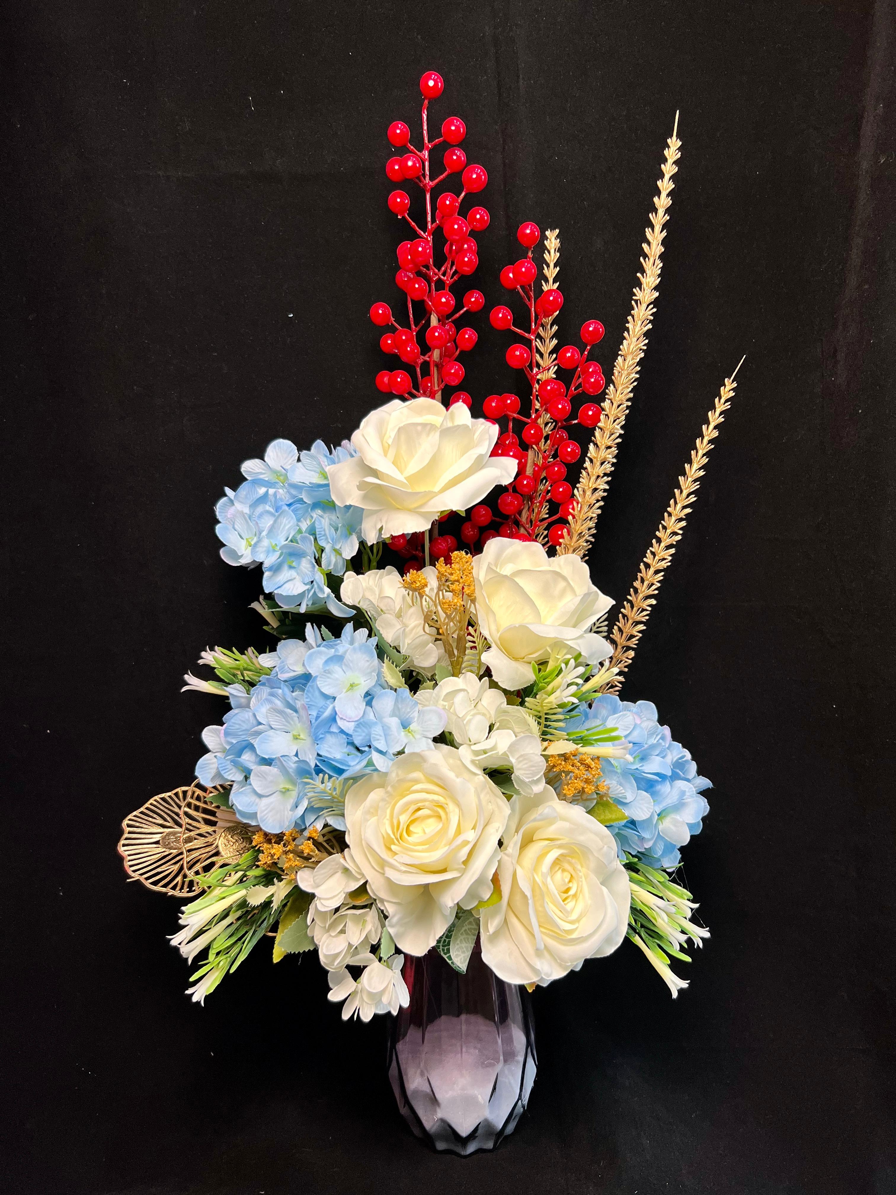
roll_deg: +2.3
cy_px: 598
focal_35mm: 26
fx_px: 897
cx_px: 448
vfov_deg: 67.3
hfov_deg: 53.1
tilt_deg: -12.0
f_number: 1.5
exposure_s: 1/100
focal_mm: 5.7
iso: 100
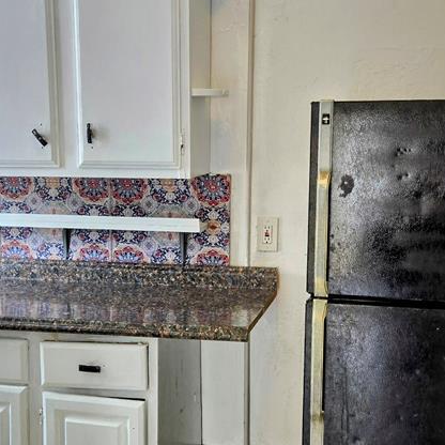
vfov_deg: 34.0
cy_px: 240
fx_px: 727
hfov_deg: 34.0
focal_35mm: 50
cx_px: 221
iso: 80
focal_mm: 5.4
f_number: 1.8
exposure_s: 1/120
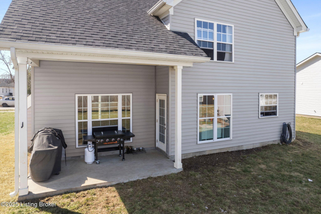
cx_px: 160
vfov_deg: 57.2
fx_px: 196
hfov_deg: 78.6
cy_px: 107
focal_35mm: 22
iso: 100
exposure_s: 1/90
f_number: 2.8
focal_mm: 8.38
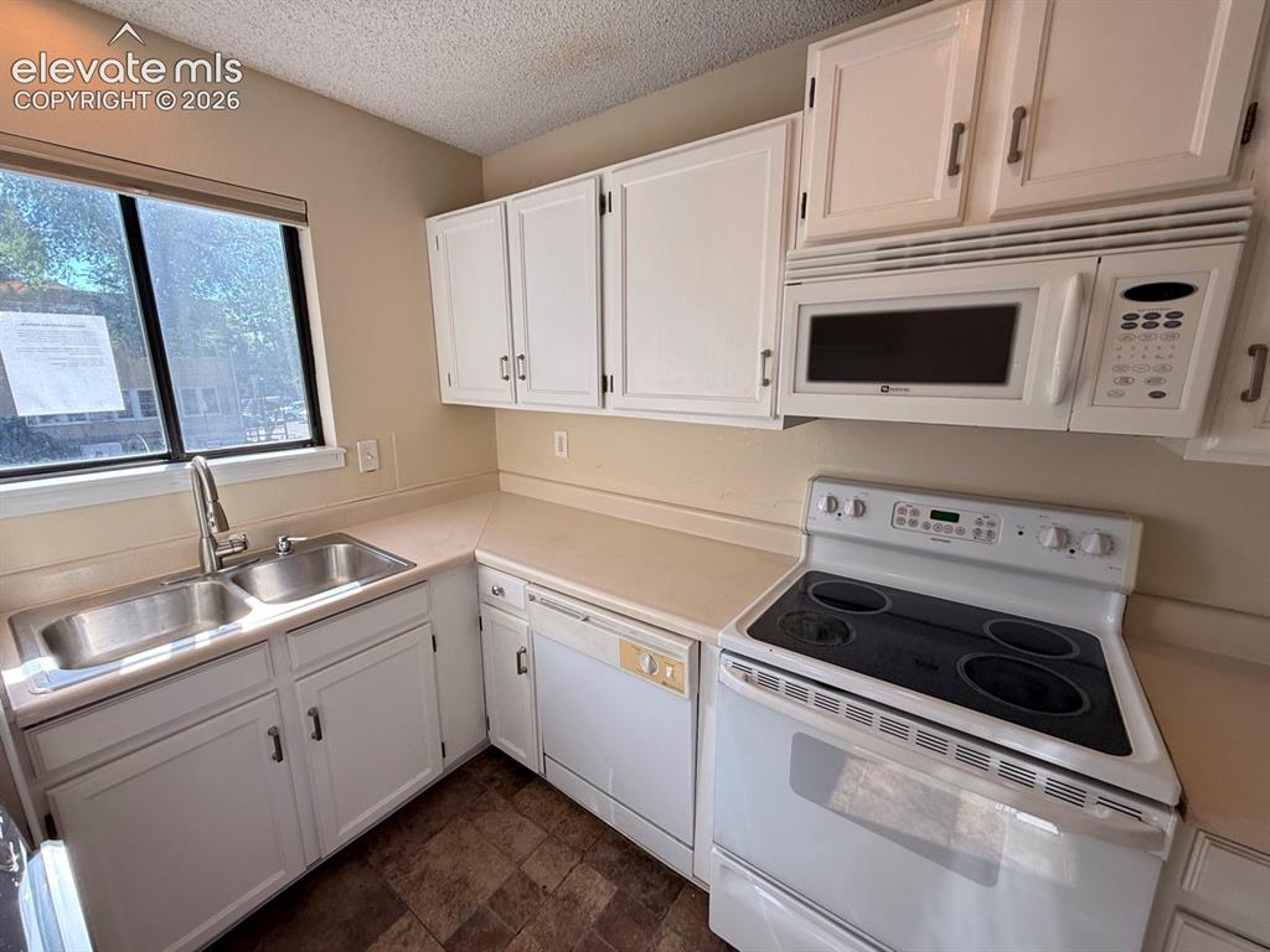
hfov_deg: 102.1
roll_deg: +0.3
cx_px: 635
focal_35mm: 14
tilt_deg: -11.2
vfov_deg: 85.7
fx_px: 514
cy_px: 476
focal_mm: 2.22
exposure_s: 1/171
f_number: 2.2
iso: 50
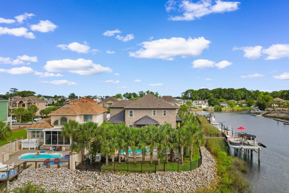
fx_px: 177
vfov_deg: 57.2
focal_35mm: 22
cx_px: 144
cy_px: 96
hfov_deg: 78.6
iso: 120
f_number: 2.8
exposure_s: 1/730
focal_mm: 8.38
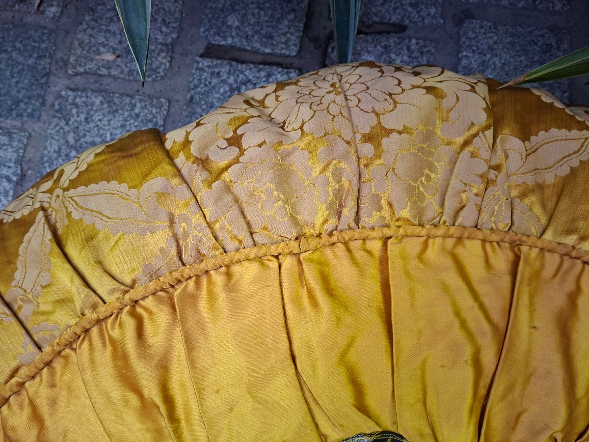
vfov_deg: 58.9
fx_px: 391
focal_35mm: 23
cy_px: 221
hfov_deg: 73.9
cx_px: 294
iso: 250
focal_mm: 5.54
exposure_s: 1/50
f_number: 1.8
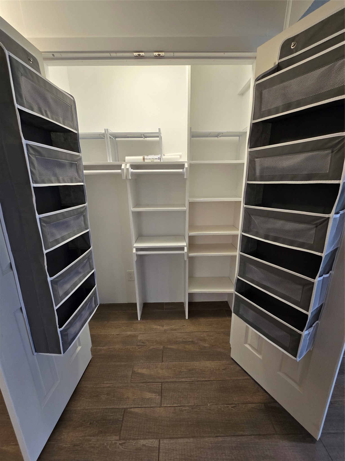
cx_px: 172
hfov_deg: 89.9
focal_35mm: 13
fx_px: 173
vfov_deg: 106.2
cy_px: 230
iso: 125
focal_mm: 2.2
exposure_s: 1/60
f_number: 2.2
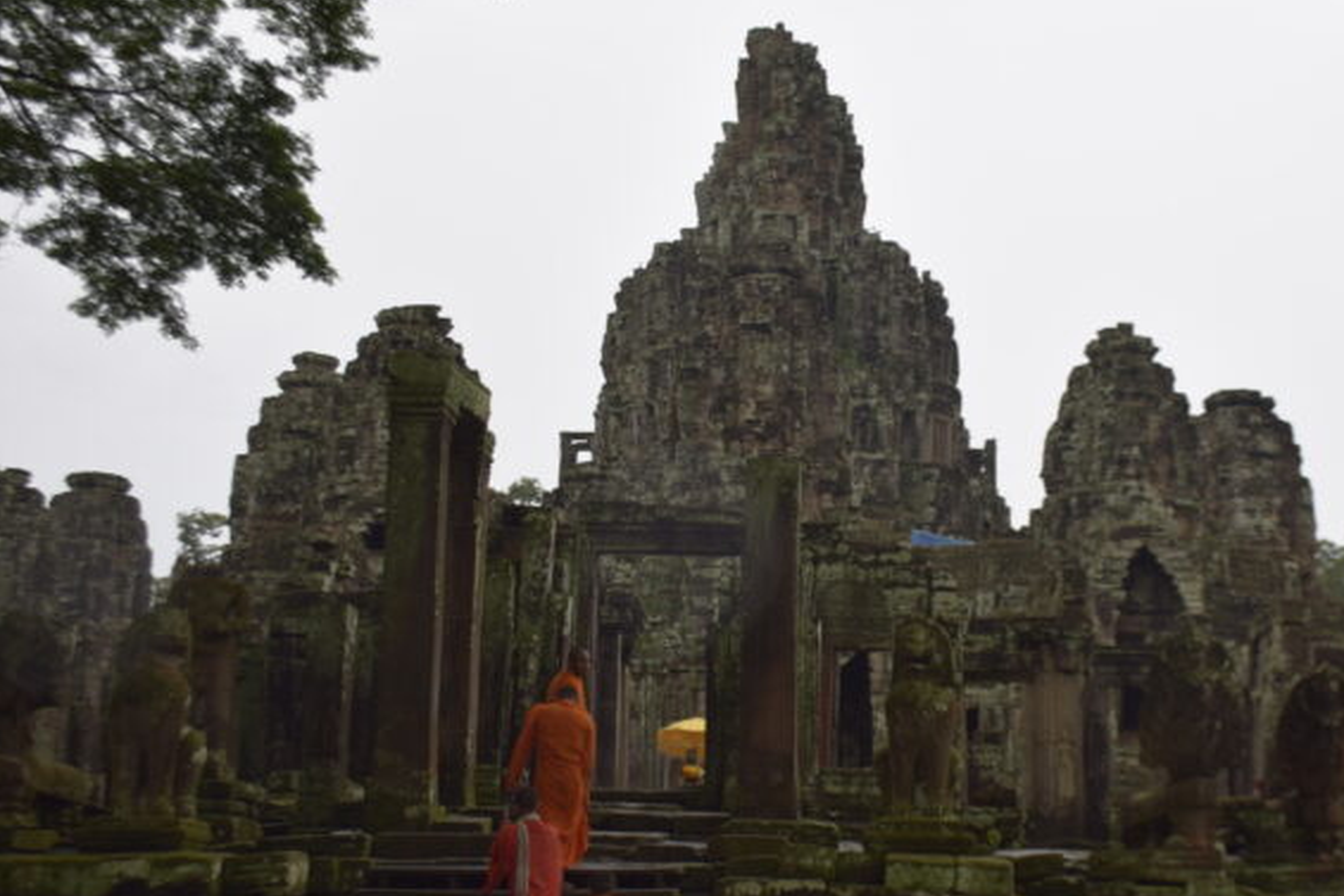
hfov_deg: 37.2
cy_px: 540
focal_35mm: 53
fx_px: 1979
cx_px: 873
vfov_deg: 25.5
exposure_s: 1/200
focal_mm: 26
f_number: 6.3
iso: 100
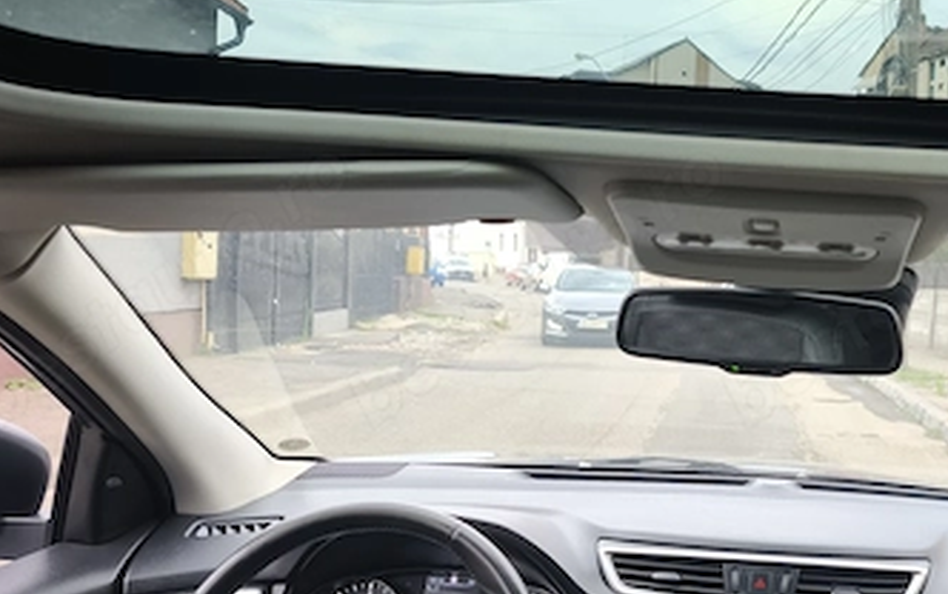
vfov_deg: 29.2
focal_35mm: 44
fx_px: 1138
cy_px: 323
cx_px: 760
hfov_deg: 43.1
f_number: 1.6
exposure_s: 1/100
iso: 50
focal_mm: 6.57
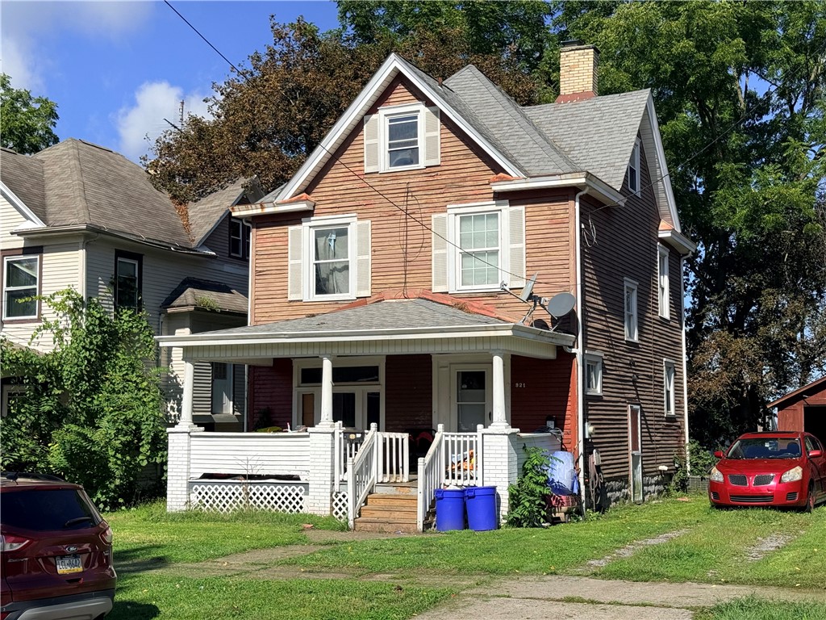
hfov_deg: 39.7
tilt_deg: +5.7
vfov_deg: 30.3
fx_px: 1145
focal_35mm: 48
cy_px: 310
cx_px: 413
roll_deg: +0.7
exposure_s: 1/7143
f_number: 1.78
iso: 64
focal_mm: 6.76
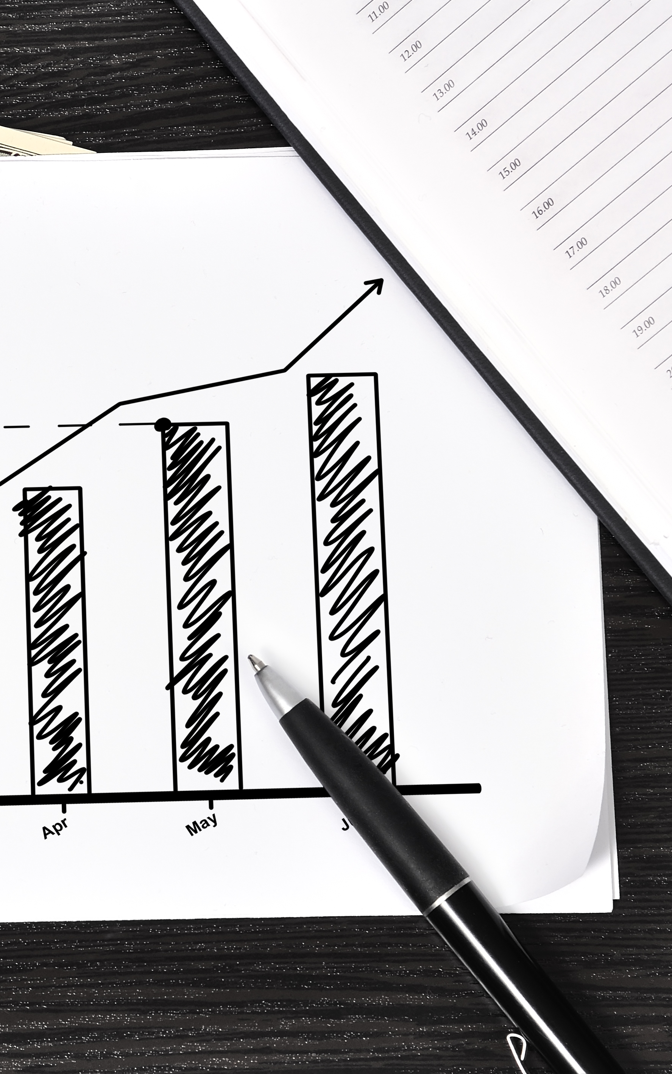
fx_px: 6621
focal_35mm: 226
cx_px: 43
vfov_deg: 9.3
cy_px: 536
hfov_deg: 5.8
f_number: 14
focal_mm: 98
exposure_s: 1/160
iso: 320
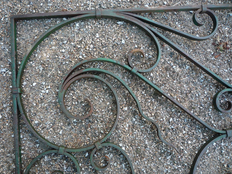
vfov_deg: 46.8
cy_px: 87
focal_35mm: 30
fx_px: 201
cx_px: 116
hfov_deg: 60.0
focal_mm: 5.2
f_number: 3.3
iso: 100
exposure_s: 1/50
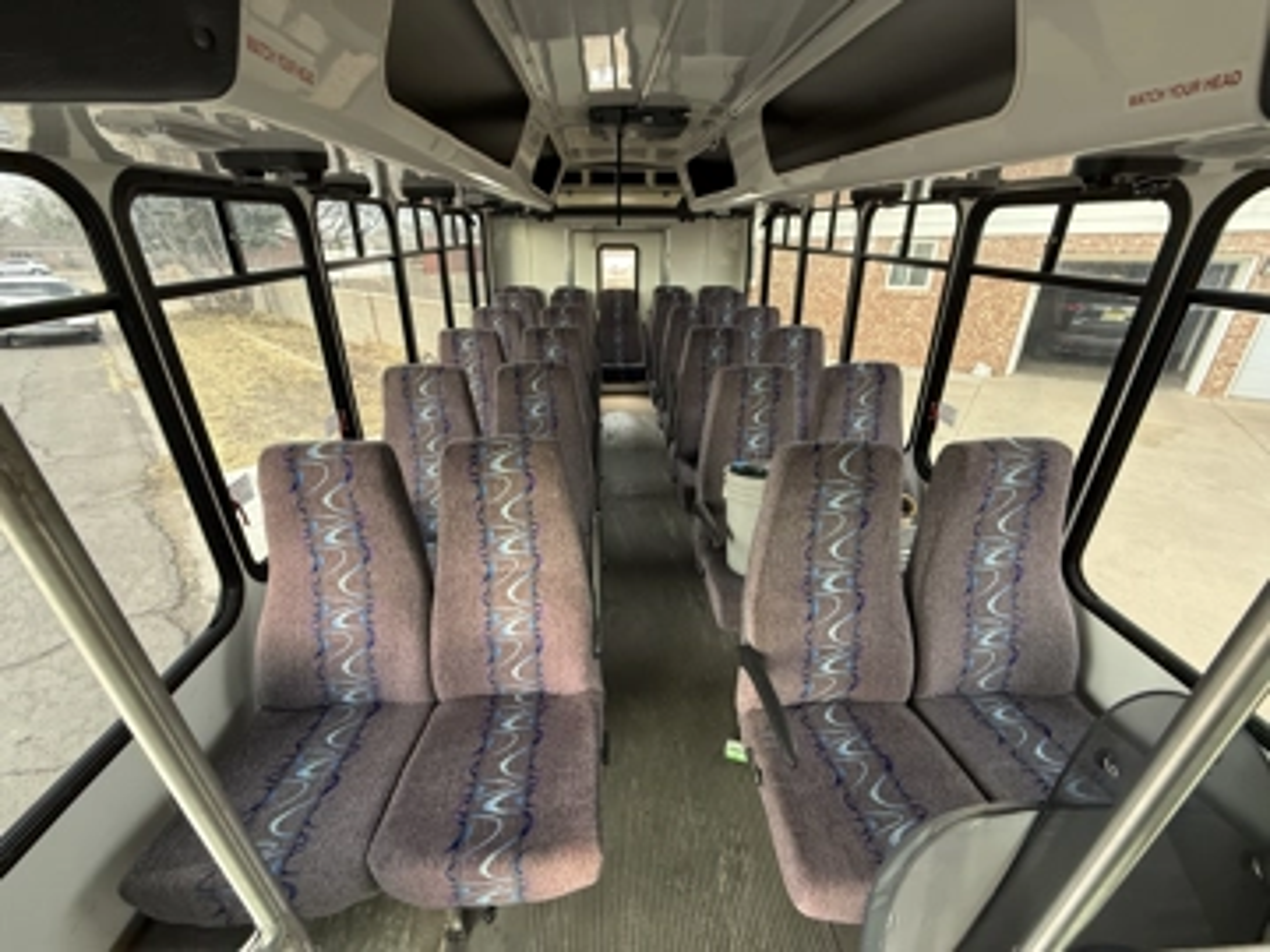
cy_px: 476
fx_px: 514
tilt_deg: -23.3
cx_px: 635
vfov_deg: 85.7
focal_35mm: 14
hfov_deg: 102.1
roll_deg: +0.2
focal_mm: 2.22
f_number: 2.2
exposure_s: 1/99
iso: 320
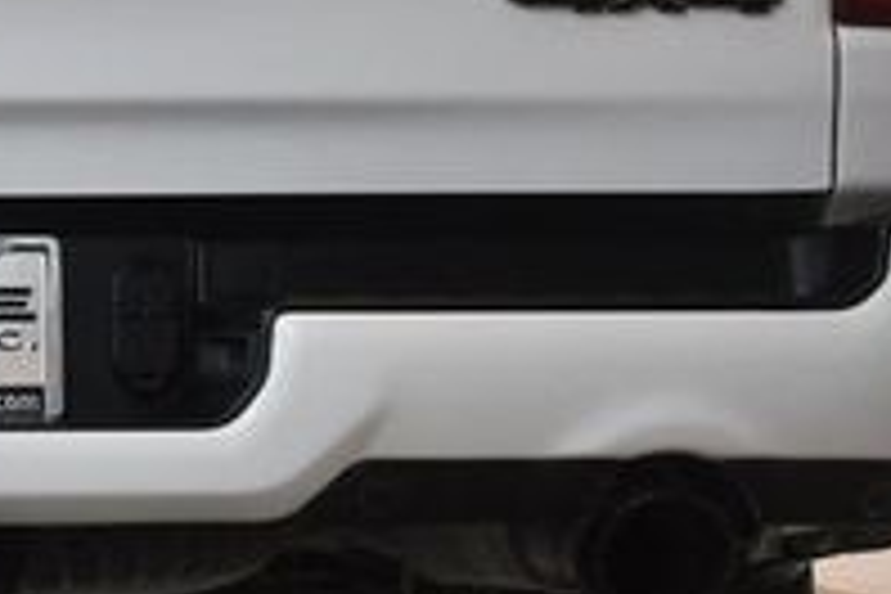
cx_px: -68
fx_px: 2722
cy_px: 216
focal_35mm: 110
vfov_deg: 12.4
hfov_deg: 18.0
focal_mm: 23
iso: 1400
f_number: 3.8
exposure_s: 1/125
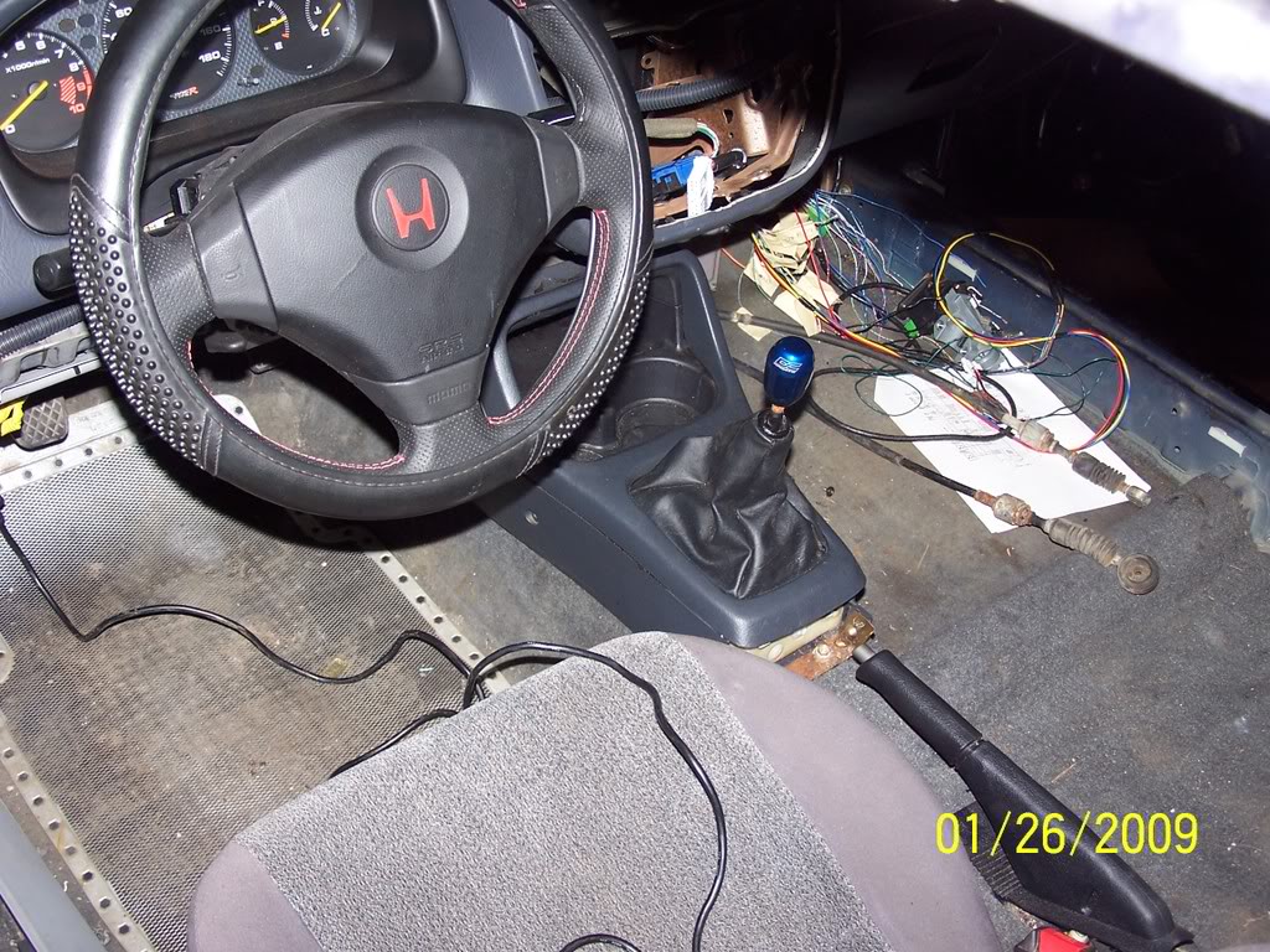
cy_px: 476
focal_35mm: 48
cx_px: 635
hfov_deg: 39.7
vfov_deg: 30.3
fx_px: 1761
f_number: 3.2
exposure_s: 1/60
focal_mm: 8
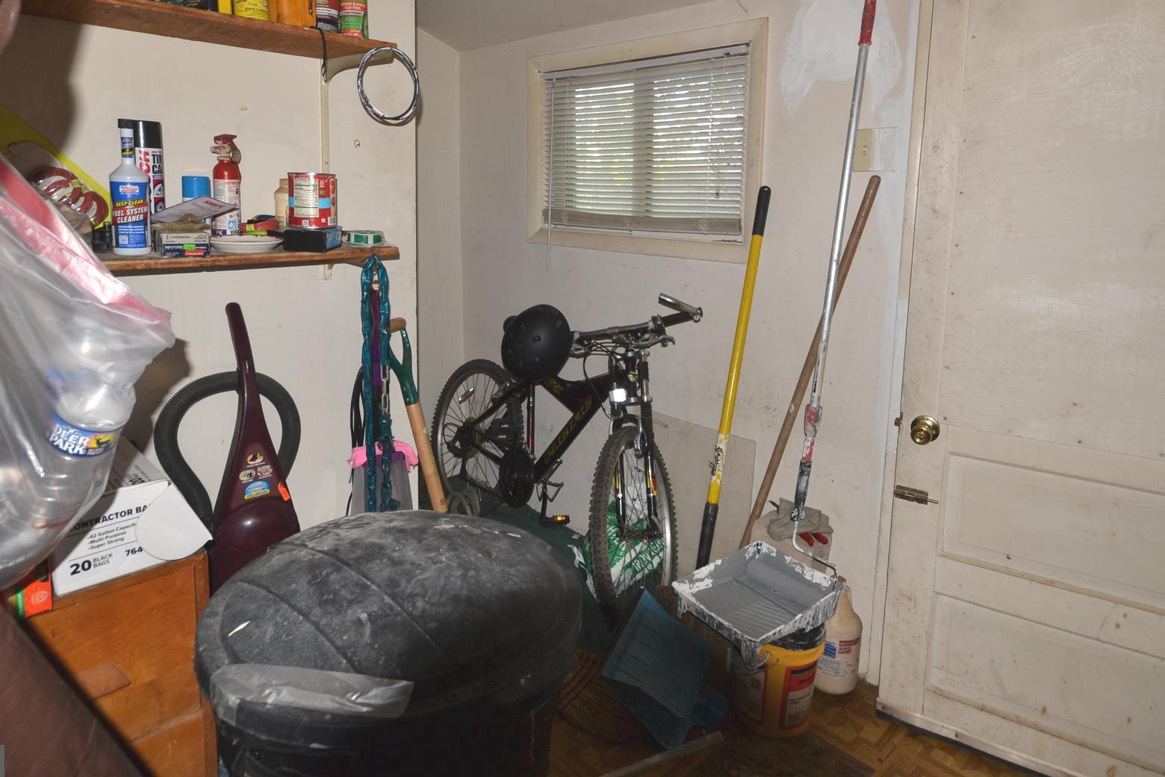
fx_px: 701
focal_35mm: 22
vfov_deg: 57.3
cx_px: 603
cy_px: 290
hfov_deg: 79.4
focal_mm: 11
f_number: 8
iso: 180
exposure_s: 1/60
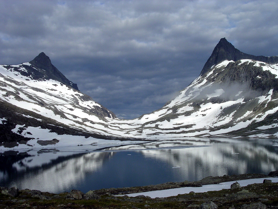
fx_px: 369
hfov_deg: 41.2
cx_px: 139
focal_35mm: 46
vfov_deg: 31.5
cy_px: 104
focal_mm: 7.1
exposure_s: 1/499
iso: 100
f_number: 6.1
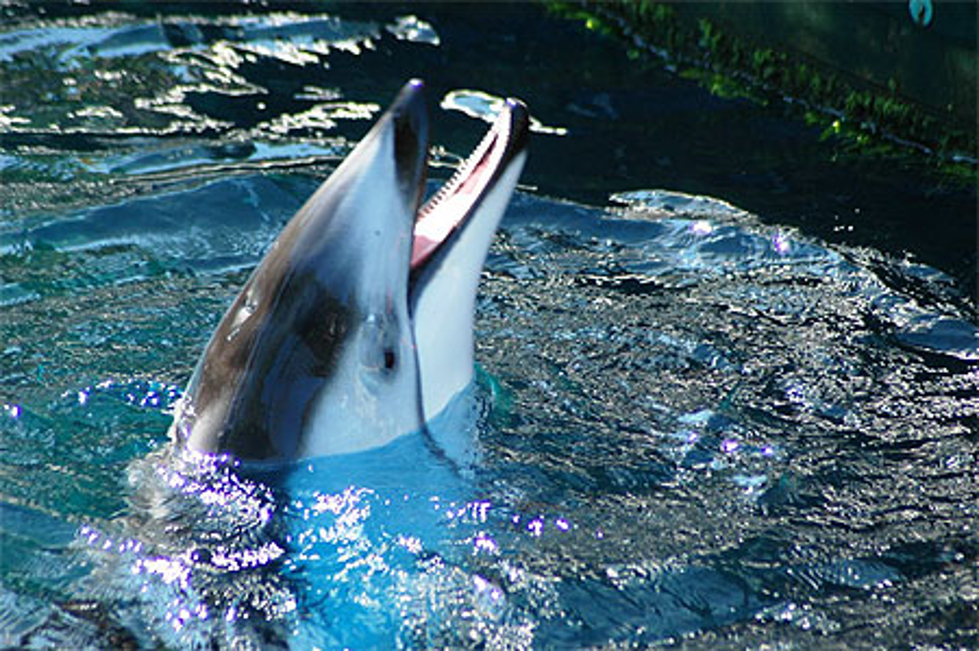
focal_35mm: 405
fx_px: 11002
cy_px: 326
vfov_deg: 3.4
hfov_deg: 5.1
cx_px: 490
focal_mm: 270
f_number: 5.6
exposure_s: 1/200
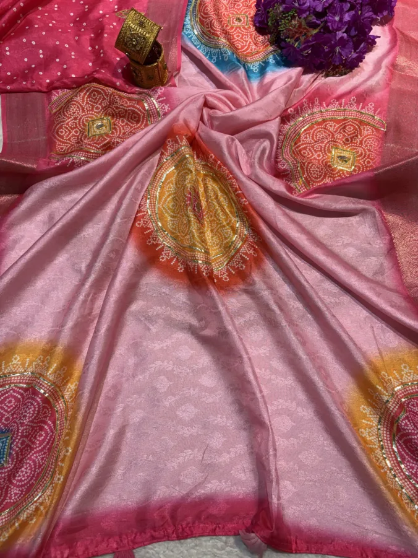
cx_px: 209
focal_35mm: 26
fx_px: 419
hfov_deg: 53.1
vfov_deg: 67.3
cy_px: 279
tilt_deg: -70.4
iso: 50
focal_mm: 5.96
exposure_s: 1/100
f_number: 1.6
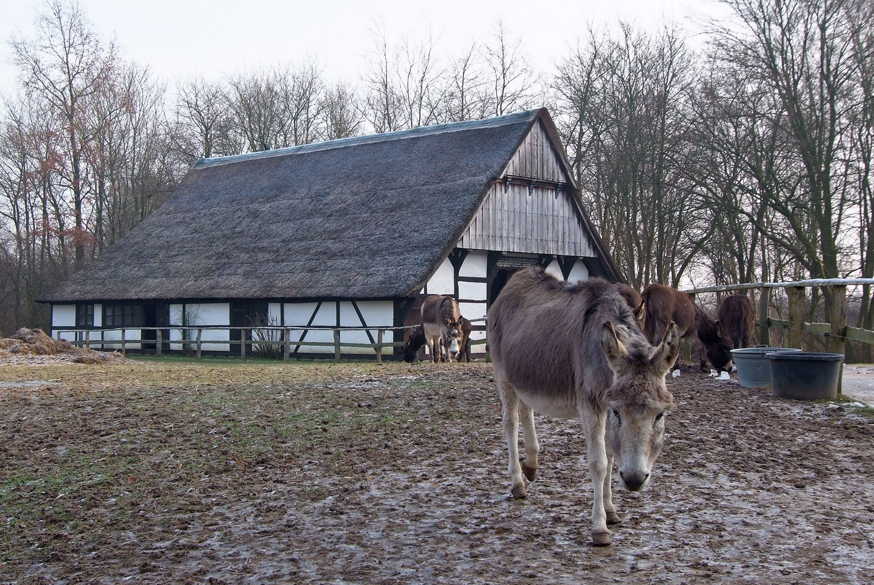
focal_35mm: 36
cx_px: 437
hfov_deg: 53.1
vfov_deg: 37.0
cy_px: 292
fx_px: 875
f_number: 8
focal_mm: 24
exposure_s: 1/140
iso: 200
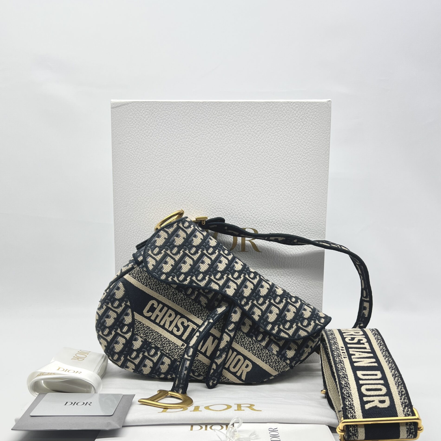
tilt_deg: -8.2
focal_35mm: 31
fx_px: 447
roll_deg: +0.1
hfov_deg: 52.5
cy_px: 282
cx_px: 219
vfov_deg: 51.8
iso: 32
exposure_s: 1/147
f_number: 1.5
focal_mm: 5.7
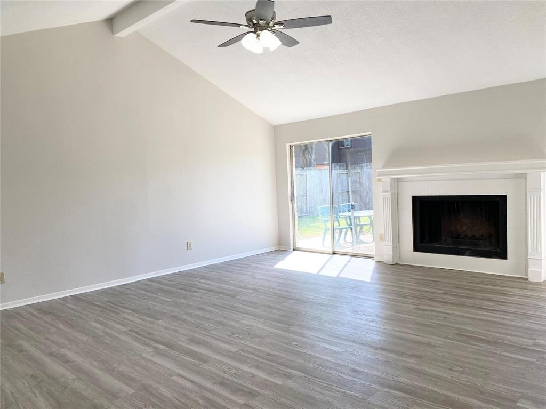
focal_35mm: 26
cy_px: 204
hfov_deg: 67.3
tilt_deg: -3.7
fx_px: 410
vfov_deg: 53.0
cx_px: 273
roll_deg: +3.0
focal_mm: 4.25
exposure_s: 1/232
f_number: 1.8
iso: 32
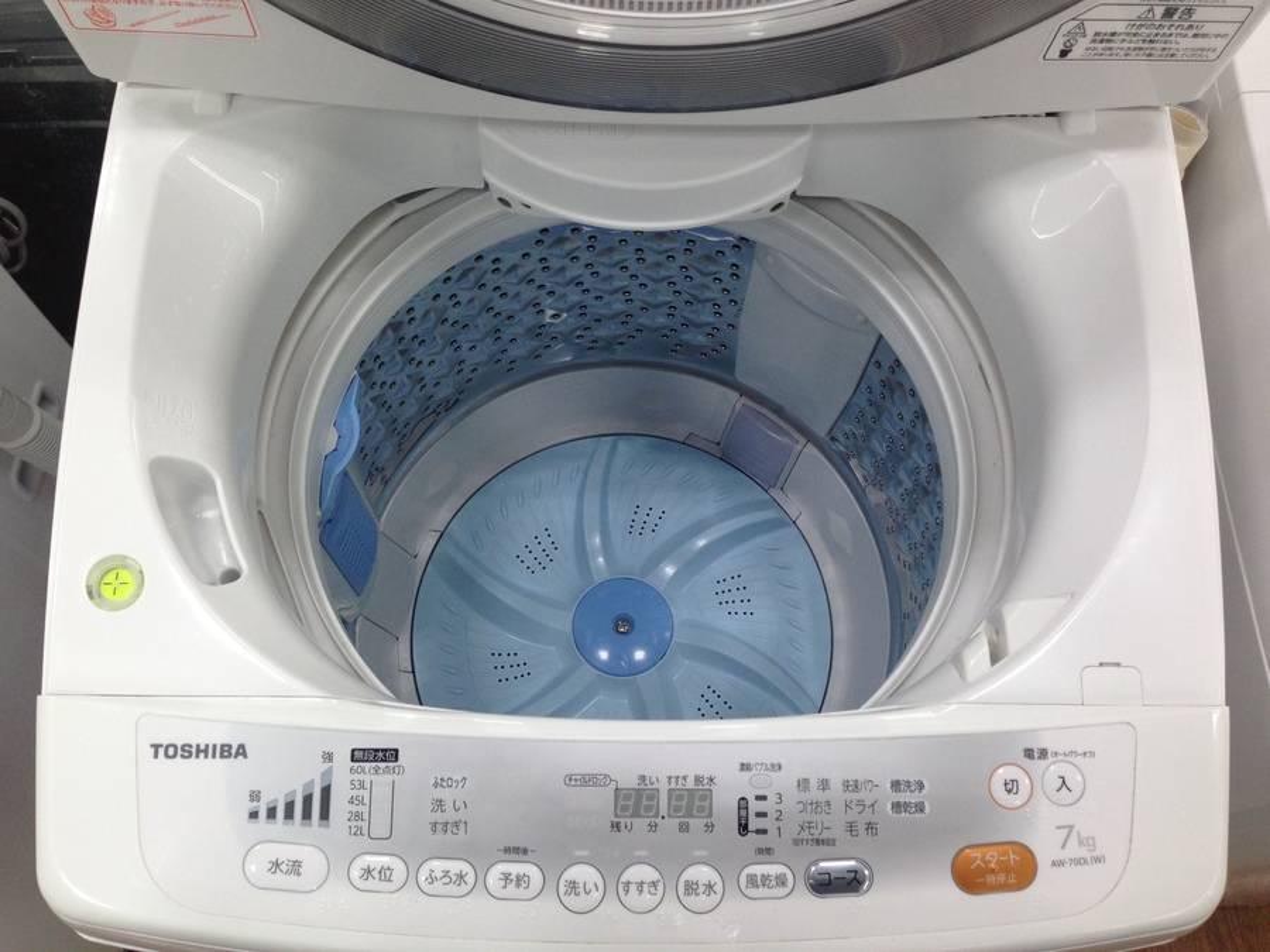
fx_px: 1211
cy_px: 476
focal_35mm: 33
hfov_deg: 55.4
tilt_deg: -68.9
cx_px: 635
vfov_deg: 42.9
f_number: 2.4
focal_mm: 4.12
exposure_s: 1/120
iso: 80
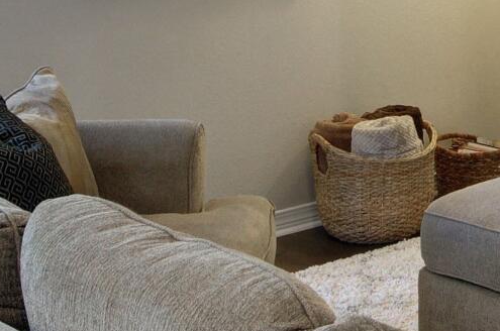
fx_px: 1387
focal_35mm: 100
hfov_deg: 19.6
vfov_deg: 12.9
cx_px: 545
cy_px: -178
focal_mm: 11
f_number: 9
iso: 400
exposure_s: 1/15
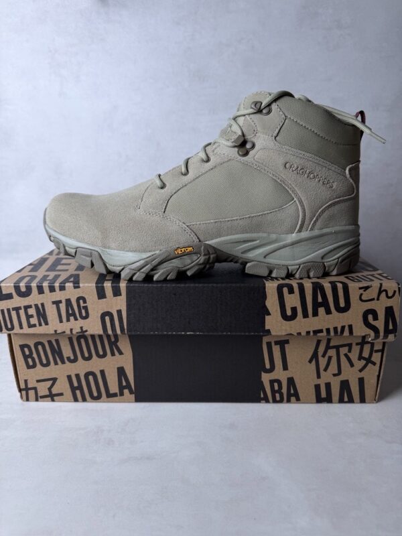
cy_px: 268
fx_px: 372
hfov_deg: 56.8
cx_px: 201
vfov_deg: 71.6
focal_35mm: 24
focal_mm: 6.76
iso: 64
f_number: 1.78
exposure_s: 1/100
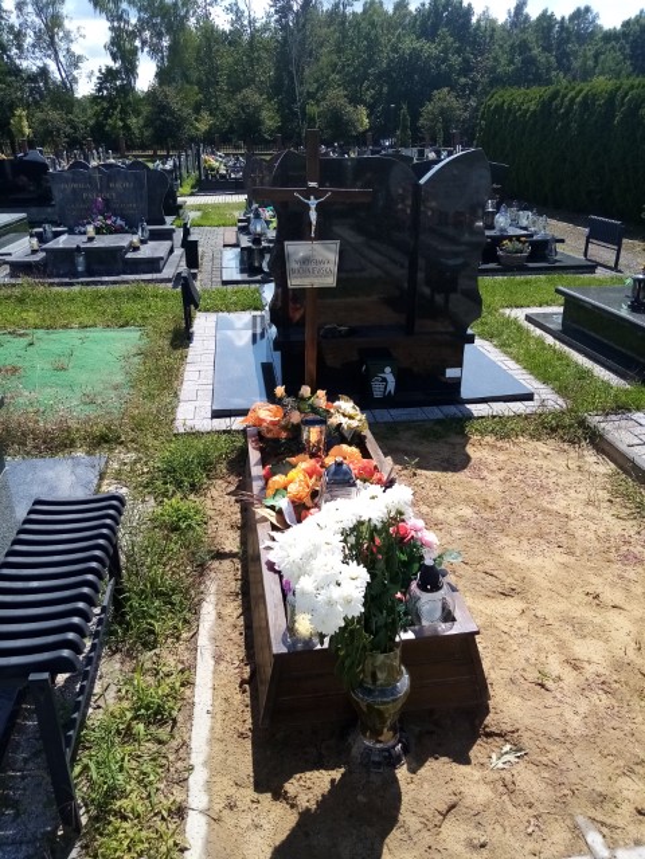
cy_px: 430
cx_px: 322
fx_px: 646
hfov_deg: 53.1
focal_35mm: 26
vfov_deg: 67.3
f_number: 1.8
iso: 104
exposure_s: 1/1342
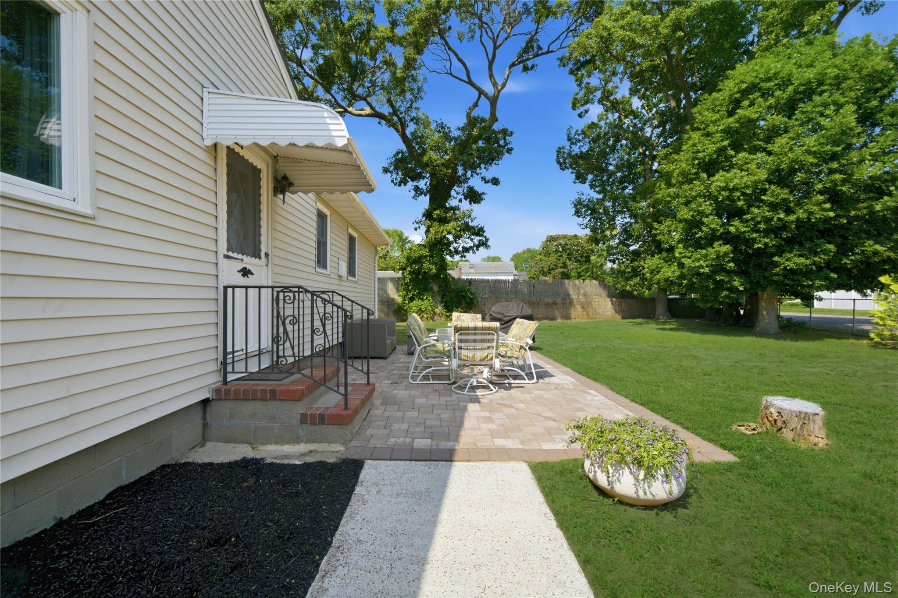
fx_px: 349
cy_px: 299
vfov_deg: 81.2
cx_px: 449
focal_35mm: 14
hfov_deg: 104.3
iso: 320
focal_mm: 14
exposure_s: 1/250
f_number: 11
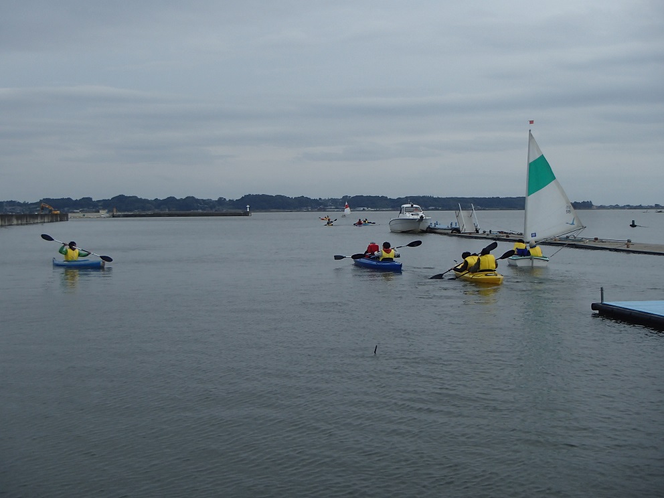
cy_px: 249
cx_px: 332
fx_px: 940
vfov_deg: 29.7
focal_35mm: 49
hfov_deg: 38.9
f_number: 14
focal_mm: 8.8
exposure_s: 1/125
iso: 100
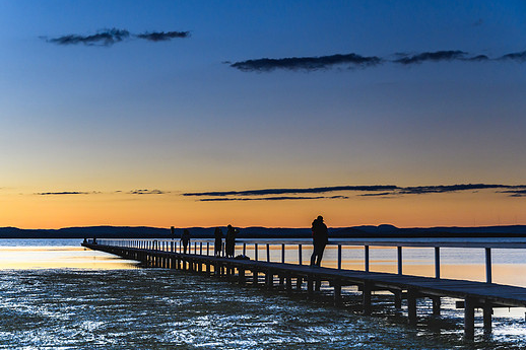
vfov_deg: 21.2
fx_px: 935
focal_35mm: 64
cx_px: 238
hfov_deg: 31.4
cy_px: 179
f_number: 3.5
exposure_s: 1/80
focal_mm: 38
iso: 800
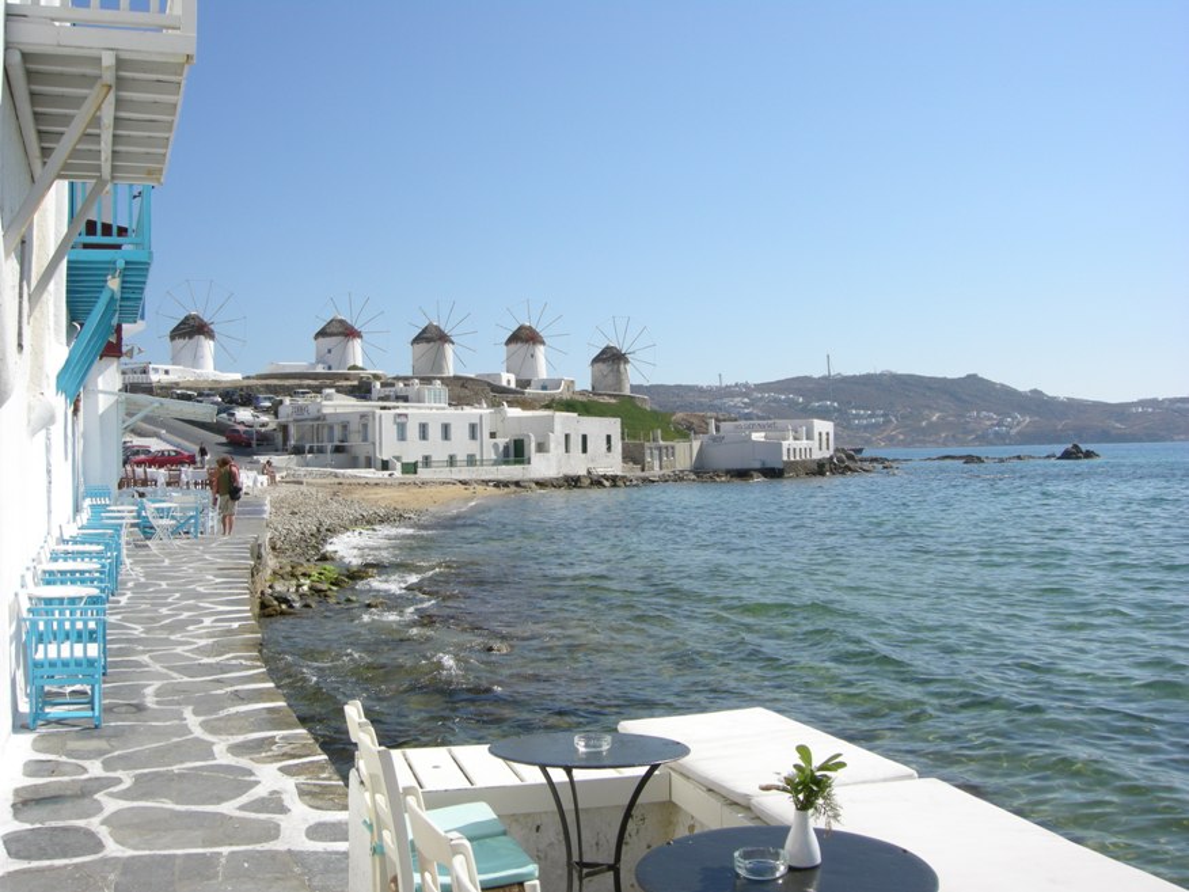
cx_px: 594
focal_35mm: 36
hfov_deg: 51.4
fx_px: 1237
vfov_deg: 39.7
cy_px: 446
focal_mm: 7.5
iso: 64
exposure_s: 1/272
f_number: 6.1
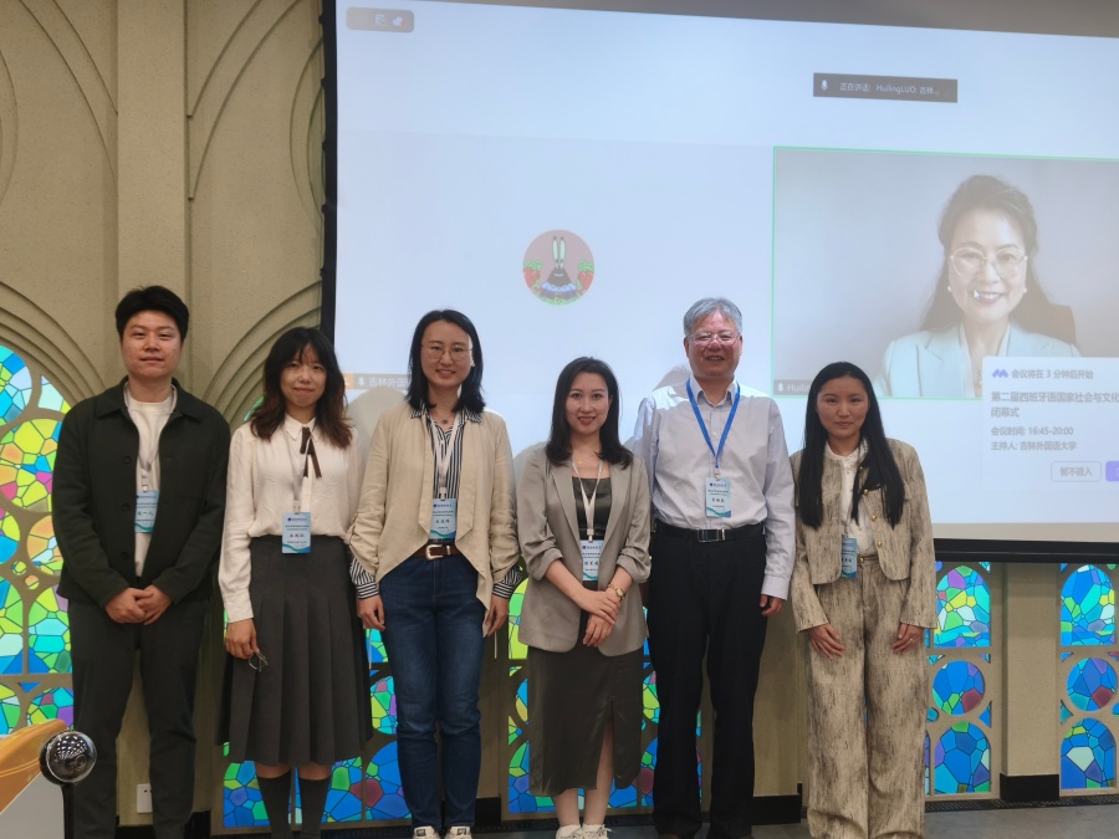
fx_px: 1099
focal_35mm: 34
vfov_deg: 41.8
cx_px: 560
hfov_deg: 54.0
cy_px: 420
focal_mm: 5.56
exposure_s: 1/50
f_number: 1.88
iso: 100
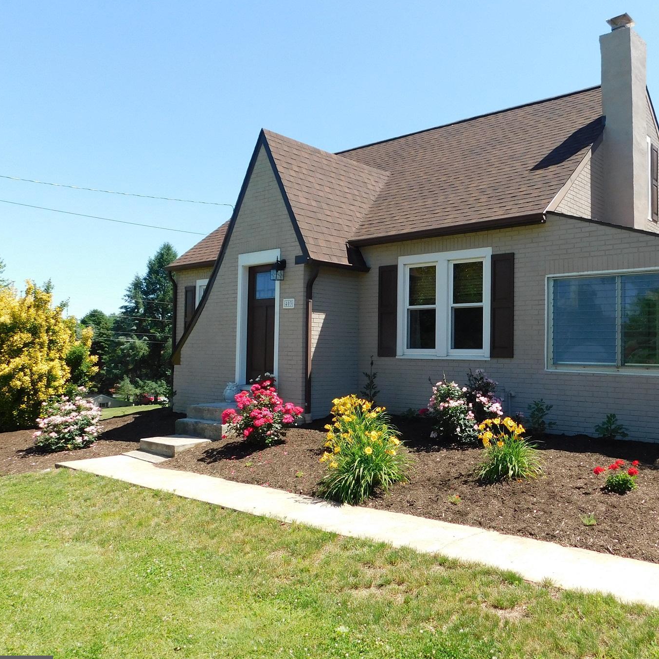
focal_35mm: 30
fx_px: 646
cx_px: 421
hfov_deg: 53.3
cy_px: 330
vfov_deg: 54.0
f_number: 3
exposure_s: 1/800
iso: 125
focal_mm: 4
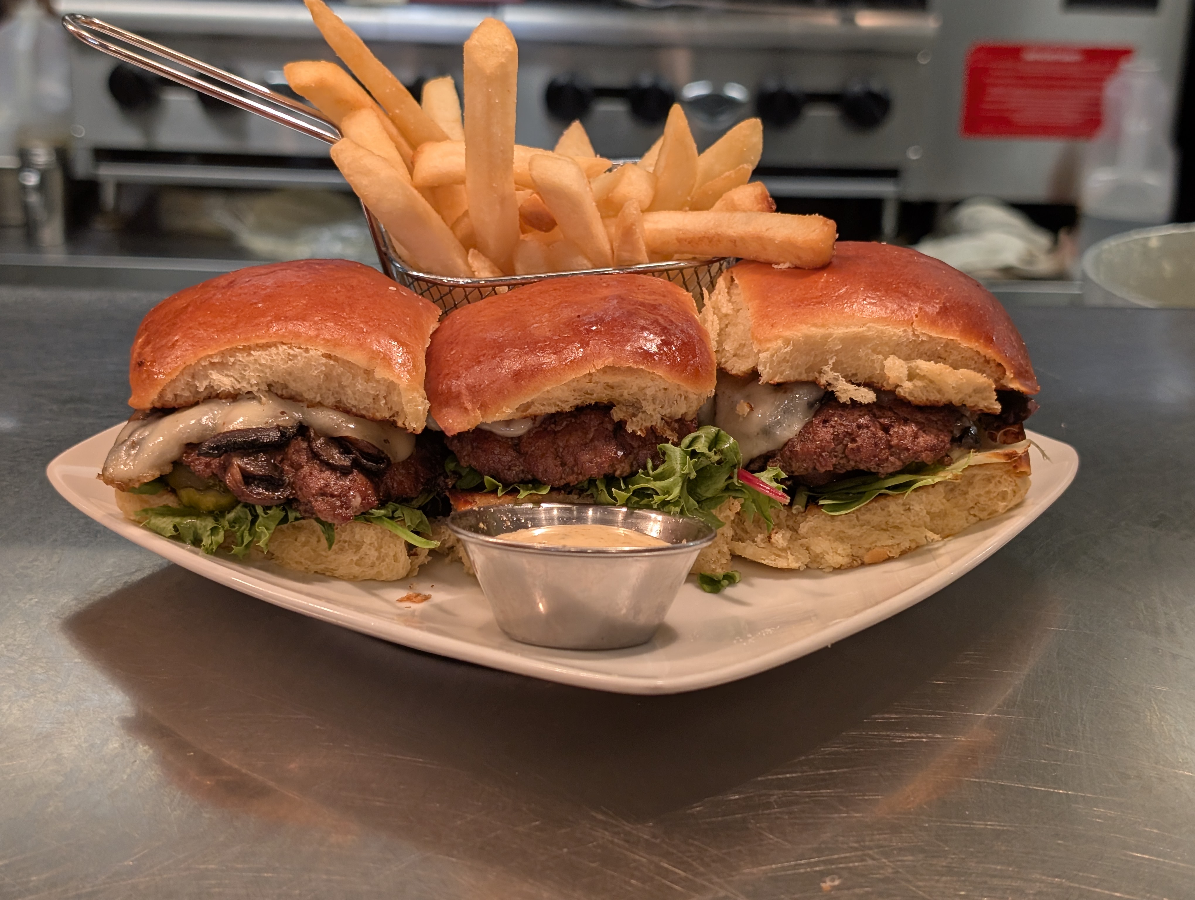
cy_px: 450
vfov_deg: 29.7
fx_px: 1694
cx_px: 598
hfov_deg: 38.9
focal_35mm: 49
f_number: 1.68
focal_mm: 6.9
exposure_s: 1/120
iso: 130
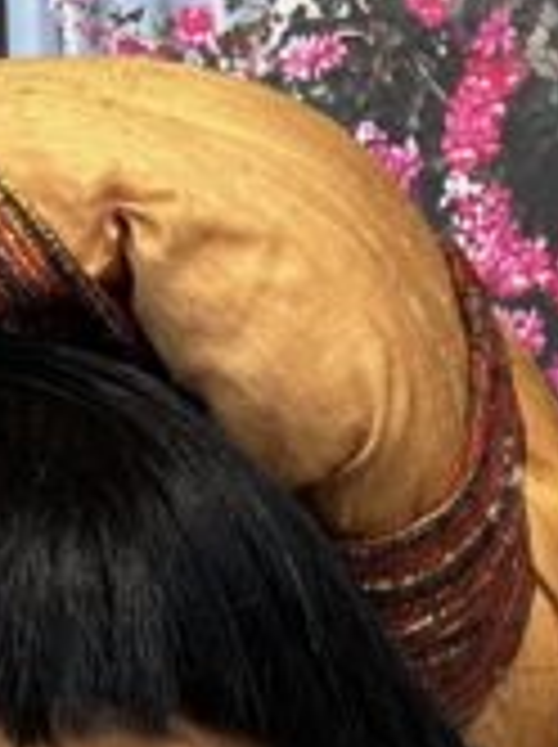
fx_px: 1250
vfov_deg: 29.7
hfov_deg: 24.3
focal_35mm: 58
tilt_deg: -23.6
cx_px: 36
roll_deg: -1.4
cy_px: 837
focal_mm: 6.86
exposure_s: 1/180
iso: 64
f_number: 1.78
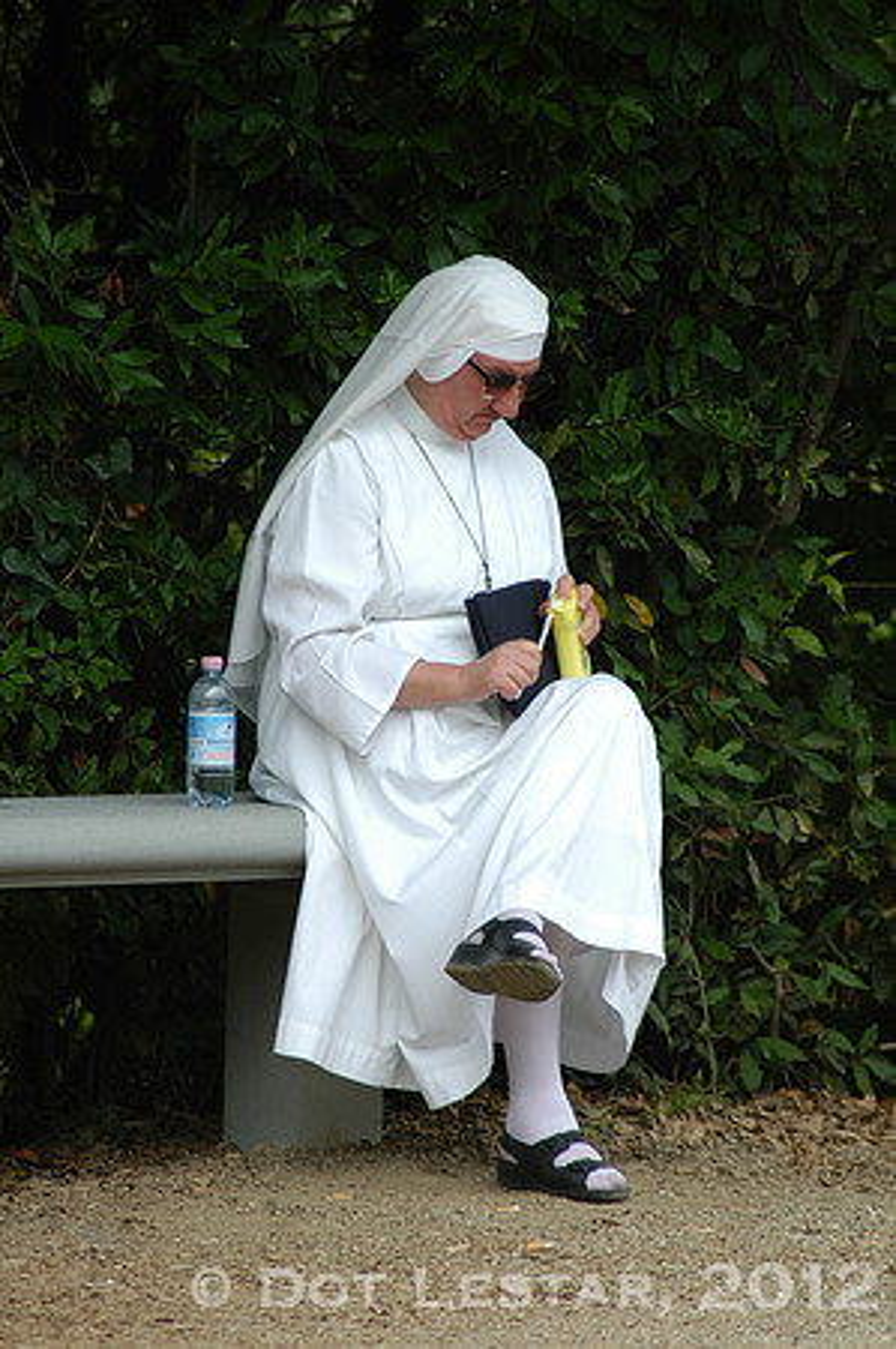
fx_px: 11786
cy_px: 674
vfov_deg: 6.5
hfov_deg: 4.4
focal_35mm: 315
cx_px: 448
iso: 200
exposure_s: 1/320
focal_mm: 210
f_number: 5
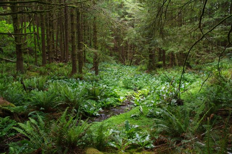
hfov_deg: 60.3
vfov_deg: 42.2
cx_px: 116
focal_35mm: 31
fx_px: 200
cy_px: 77
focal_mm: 21
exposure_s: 1/50
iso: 400
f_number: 9
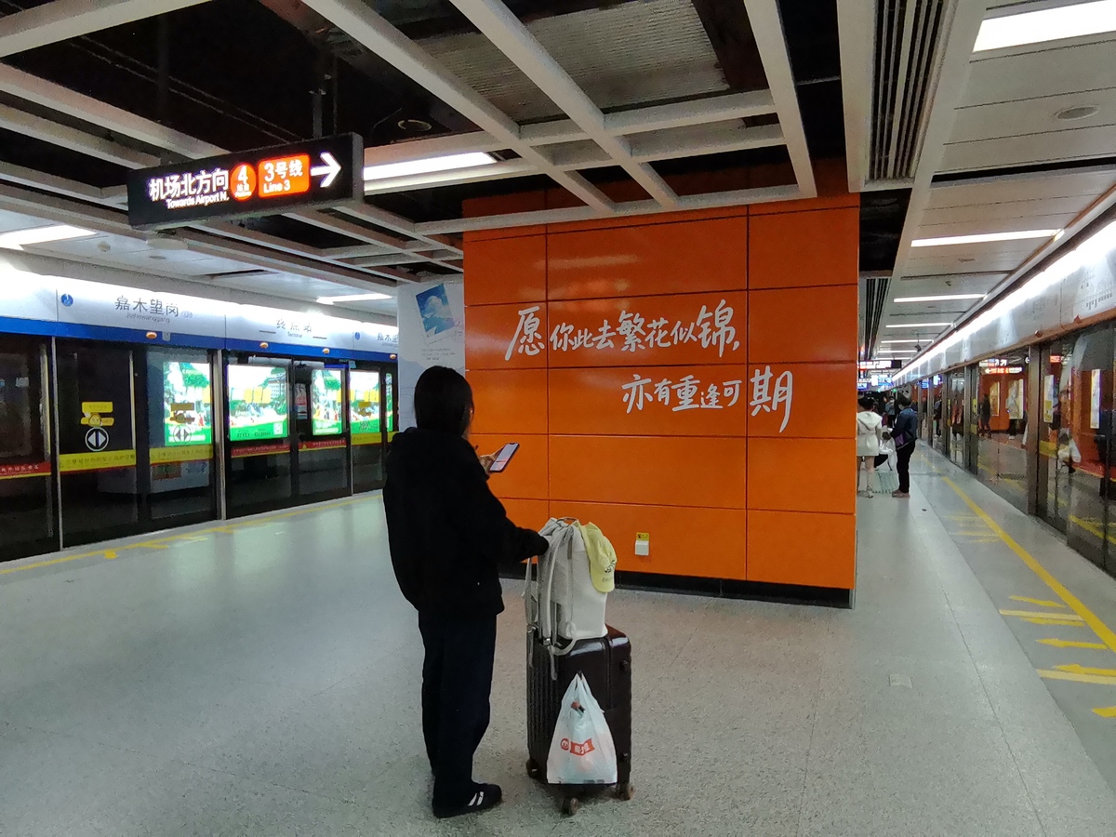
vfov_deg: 58.9
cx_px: 558
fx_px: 742
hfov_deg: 73.9
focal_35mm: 23
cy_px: 418
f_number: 2.2
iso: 160
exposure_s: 1/50
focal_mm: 1.68
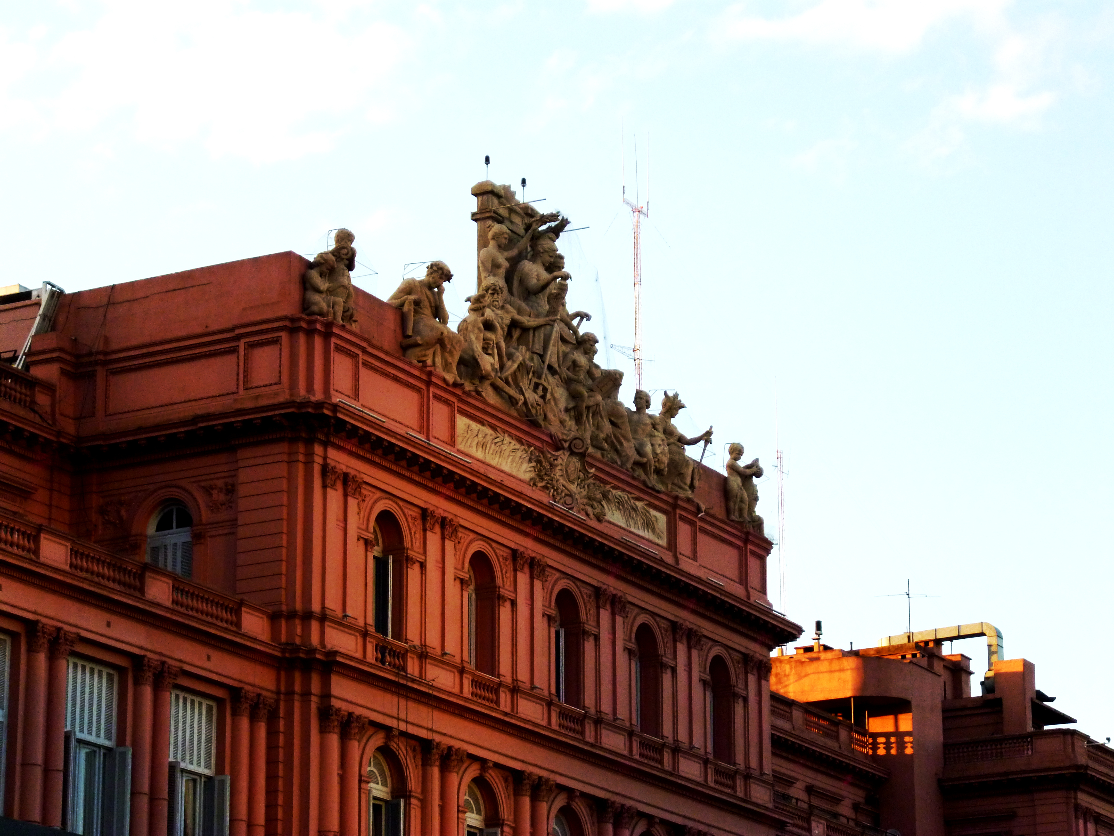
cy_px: 418
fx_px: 3604
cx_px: 557
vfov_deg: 13.2
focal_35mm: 112
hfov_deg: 17.6
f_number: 6.5
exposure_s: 1/125
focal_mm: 20
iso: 320
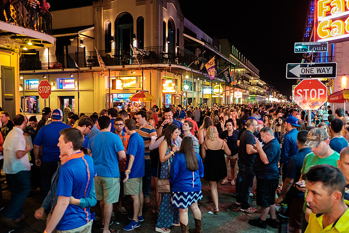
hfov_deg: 64.2
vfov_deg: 45.4
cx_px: 174
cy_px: 116
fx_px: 278
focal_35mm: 29
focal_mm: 18
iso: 3200
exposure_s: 1/15
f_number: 2.8
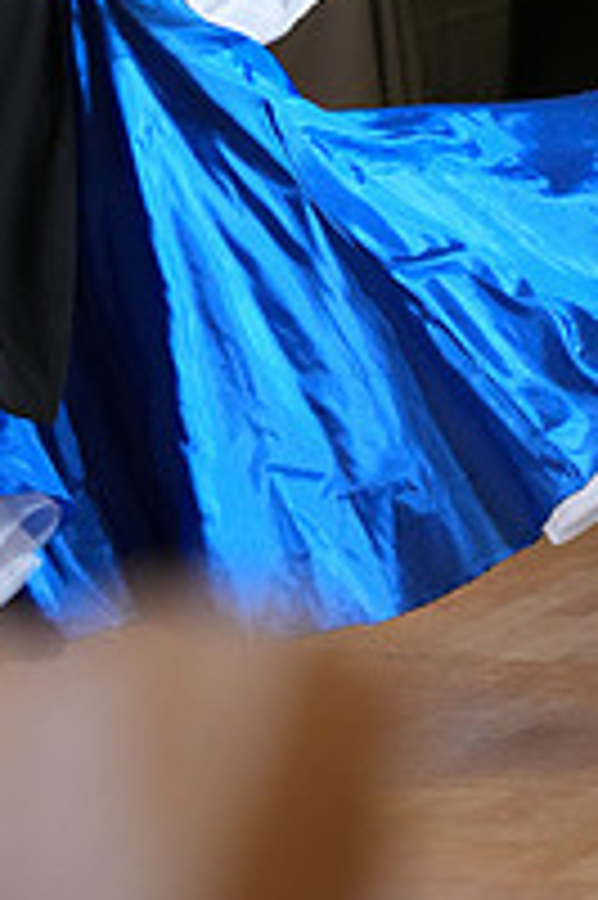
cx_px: -133
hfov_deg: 4.5
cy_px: -382
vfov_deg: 6.7
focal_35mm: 305
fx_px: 7612
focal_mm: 105
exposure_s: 1/400
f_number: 4
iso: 3200
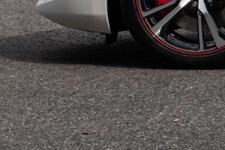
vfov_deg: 4.0
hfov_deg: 5.9
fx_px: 2101
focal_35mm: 336
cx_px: 500
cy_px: -208
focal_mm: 62
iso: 250
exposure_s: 1/200
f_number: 9
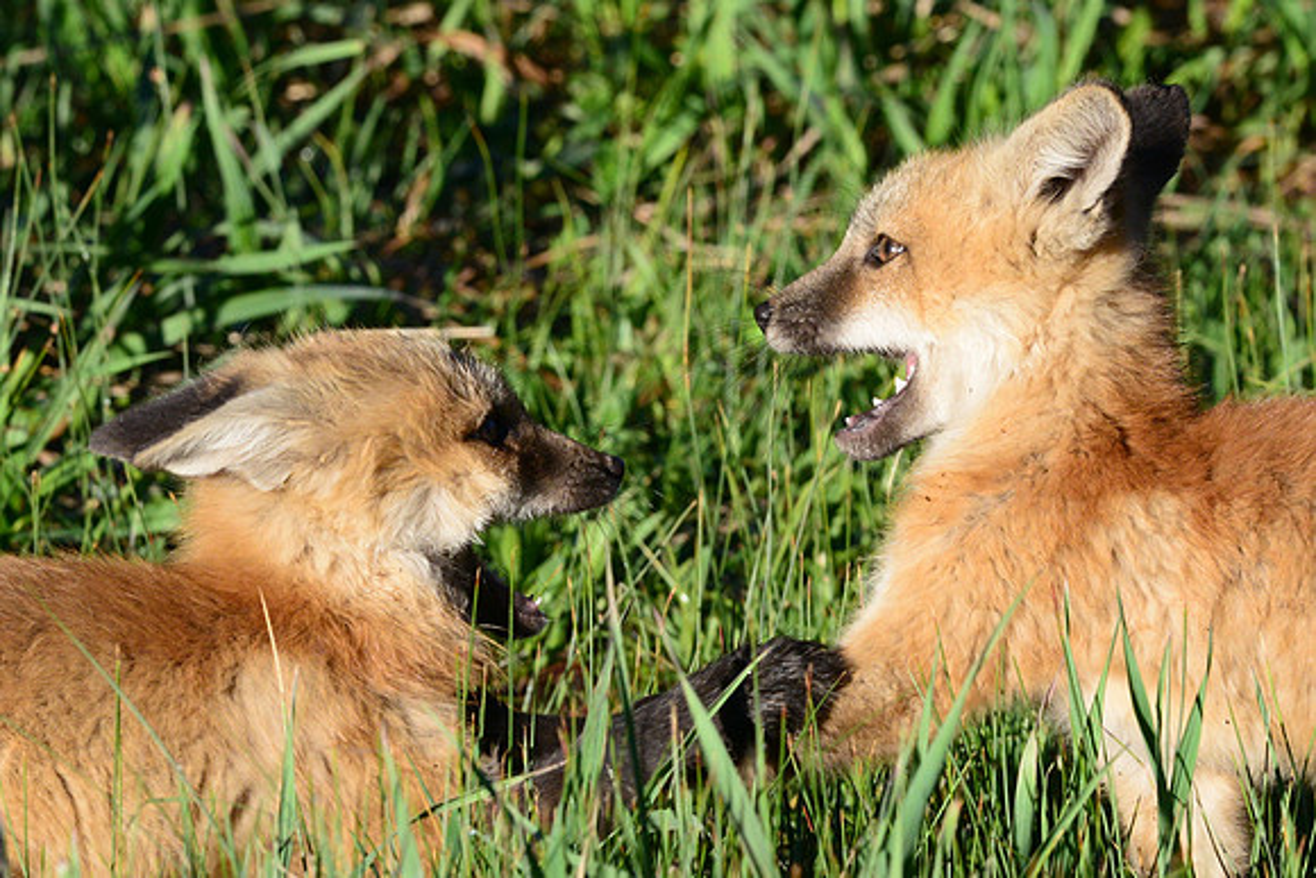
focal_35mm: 450
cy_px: 439
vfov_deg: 3.1
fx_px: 16453
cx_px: 658
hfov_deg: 4.6
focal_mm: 450
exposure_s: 1/640
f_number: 13
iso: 1250
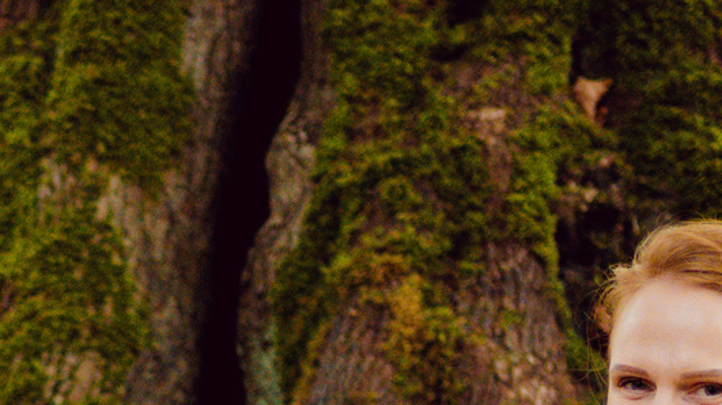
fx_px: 3942
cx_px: -307
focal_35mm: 206
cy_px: 849
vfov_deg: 5.7
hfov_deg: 10.2
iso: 640
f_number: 2
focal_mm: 35
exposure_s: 1/320
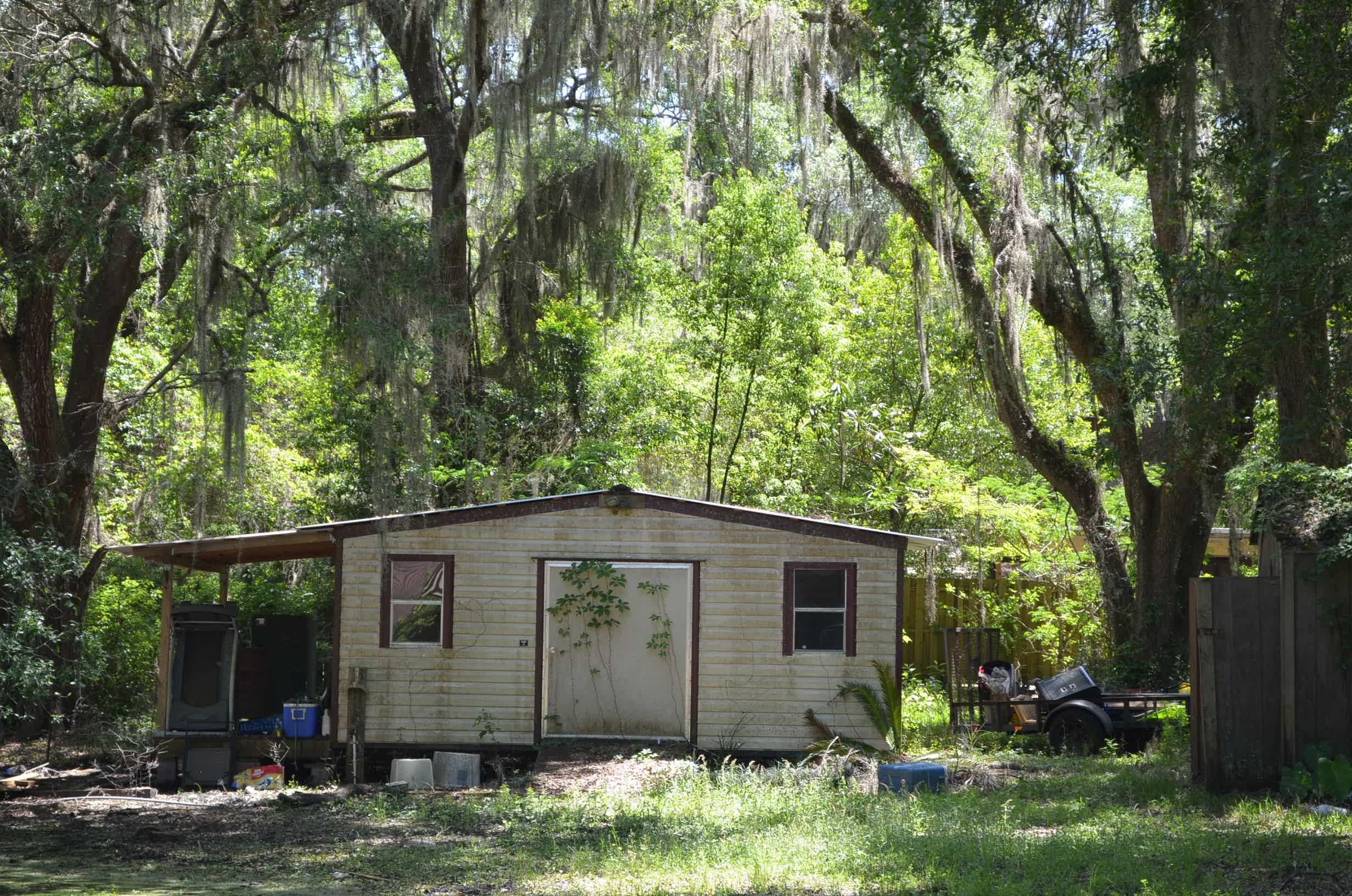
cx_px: 676
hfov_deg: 24.7
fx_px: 3092
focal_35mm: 82
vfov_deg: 16.5
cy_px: 448
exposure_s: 1/125
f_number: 5.6
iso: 250
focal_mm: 55
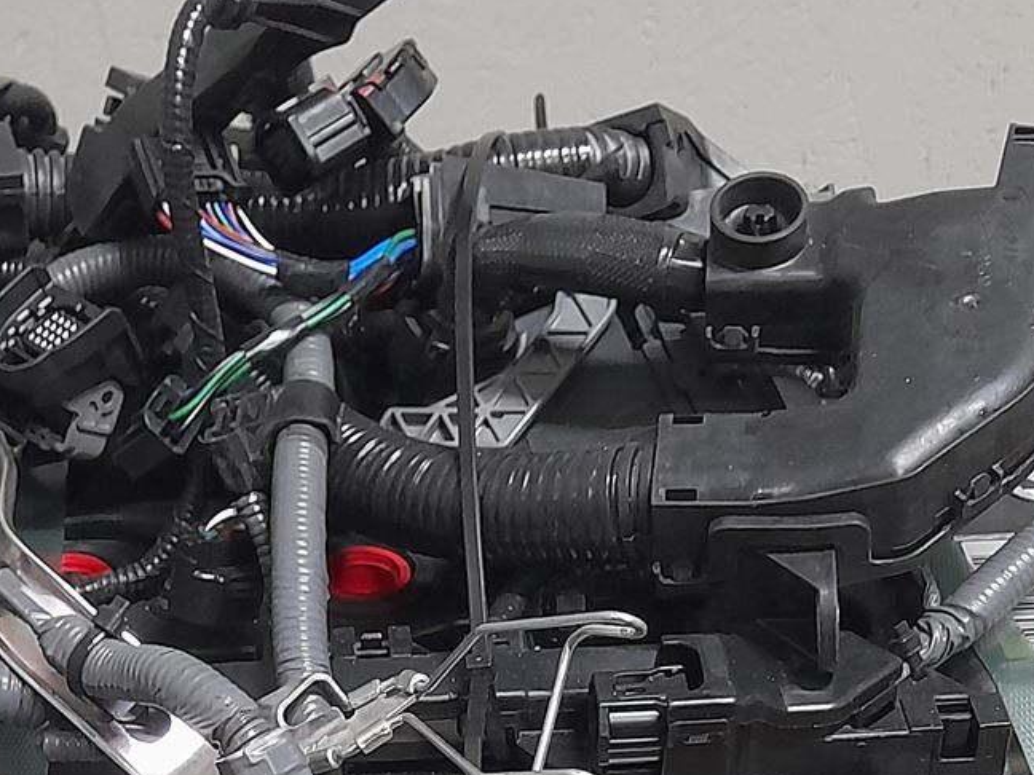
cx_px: 418
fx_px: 2360
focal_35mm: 79
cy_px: 950
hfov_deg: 24.7
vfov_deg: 17.7
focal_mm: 4.6
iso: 400
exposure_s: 1/50
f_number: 2
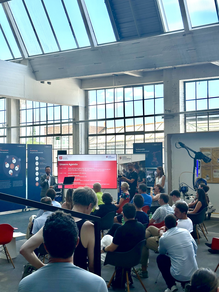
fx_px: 405
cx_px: 110
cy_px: 146
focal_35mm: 48
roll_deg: -0.5
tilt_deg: +2.1
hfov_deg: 30.3
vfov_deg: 39.7
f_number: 1.78
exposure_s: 1/1107
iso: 64
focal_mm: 6.86
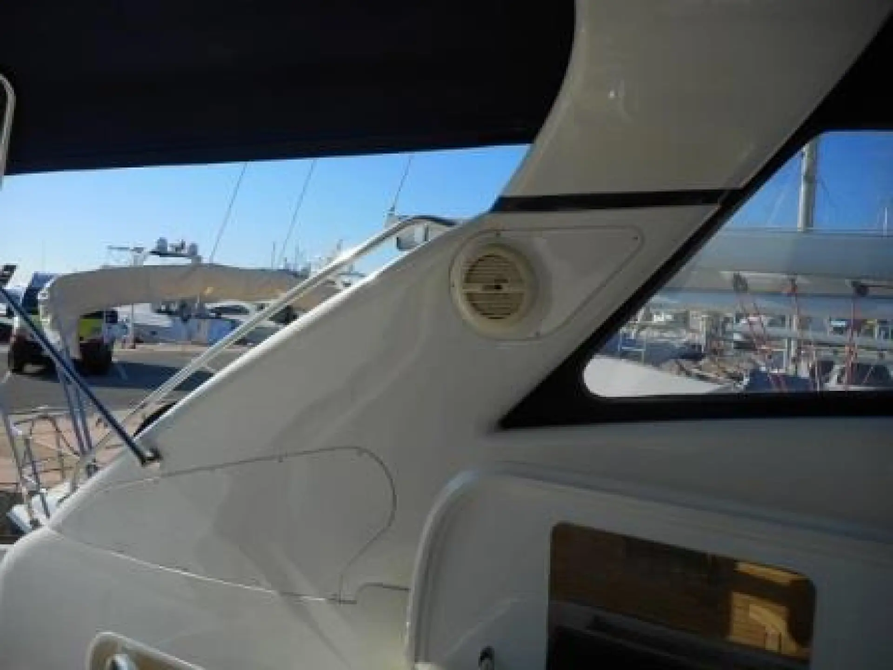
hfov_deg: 69.4
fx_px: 645
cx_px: 446
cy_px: 335
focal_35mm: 25
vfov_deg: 54.9
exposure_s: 1/1000
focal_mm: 4.5
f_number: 3.7
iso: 80
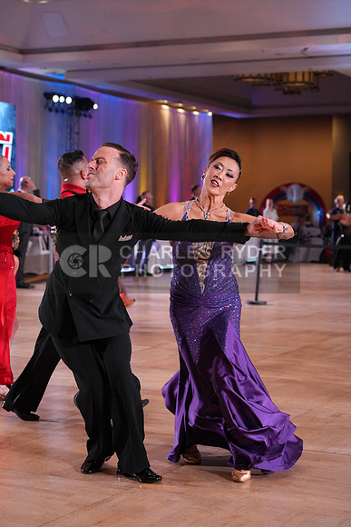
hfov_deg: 19.2
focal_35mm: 71
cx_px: 176
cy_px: 264
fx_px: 1038
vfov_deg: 28.4
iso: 2000
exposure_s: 1/400
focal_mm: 71
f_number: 4
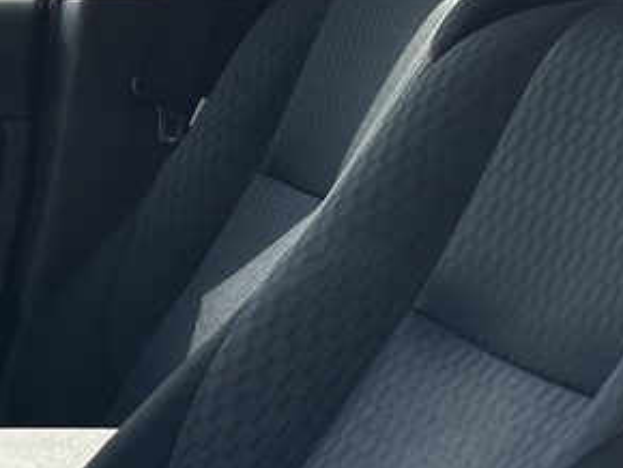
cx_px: -518
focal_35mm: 119
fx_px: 2143
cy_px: 206
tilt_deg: -5.4
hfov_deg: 14.4
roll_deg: -0.4
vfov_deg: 12.5
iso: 80
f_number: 1.78
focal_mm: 6.86
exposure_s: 1/1374
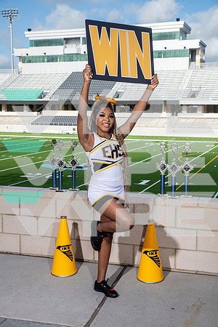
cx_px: 109
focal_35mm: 48
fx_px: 436
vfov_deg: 41.1
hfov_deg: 28.1
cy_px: 164
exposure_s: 1/320
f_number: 7.1
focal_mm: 48
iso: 100
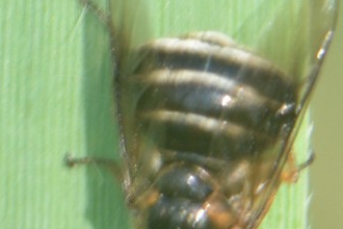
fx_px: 9127
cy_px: 93
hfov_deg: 2.2
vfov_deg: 1.4
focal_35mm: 958
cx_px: 244
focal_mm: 220
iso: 220
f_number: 8
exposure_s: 1/125
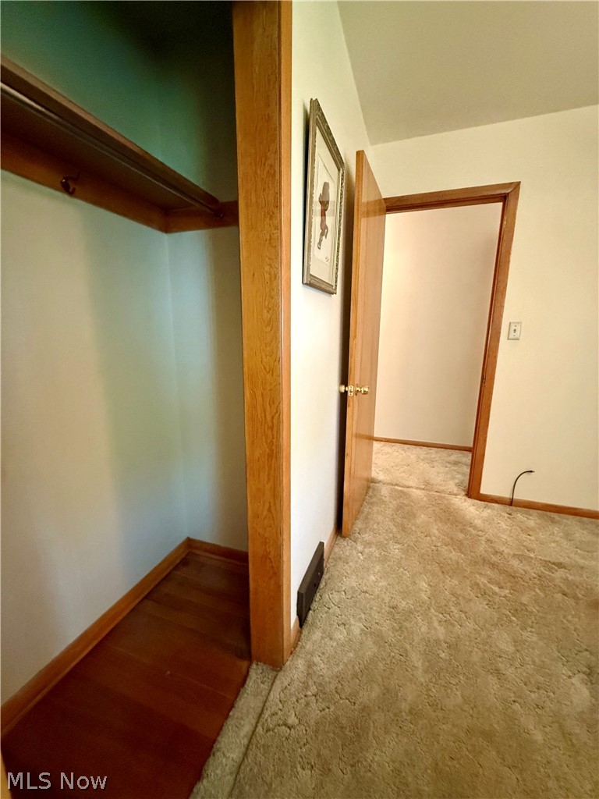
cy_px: 400
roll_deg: -0.1
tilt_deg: -9.7
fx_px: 323
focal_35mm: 14
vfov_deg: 102.1
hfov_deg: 85.7
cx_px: 300
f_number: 2.2
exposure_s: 1/60
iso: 1000
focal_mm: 2.22
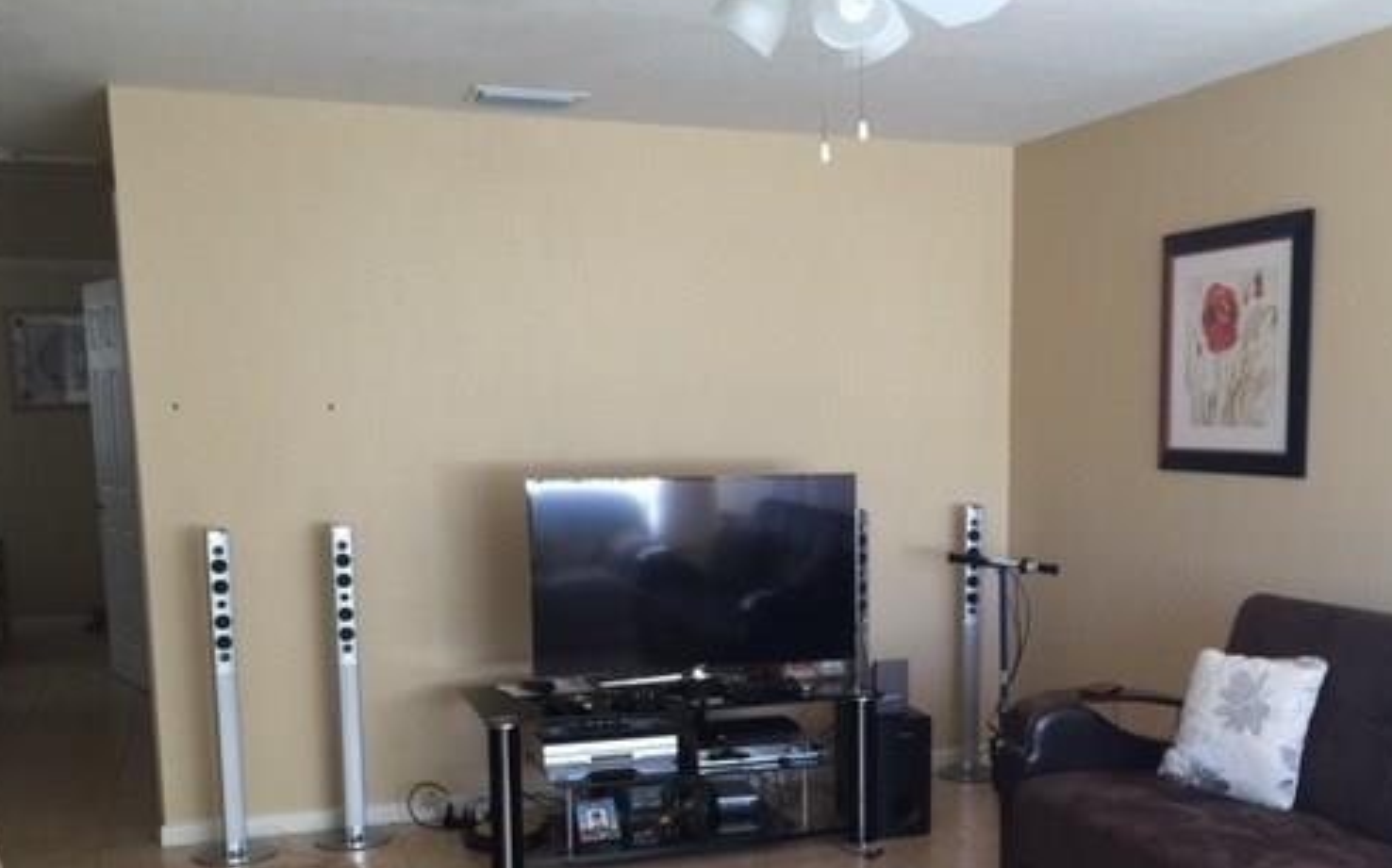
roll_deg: -0.2
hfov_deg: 49.0
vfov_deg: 31.4
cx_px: 840
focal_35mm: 40
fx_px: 1517
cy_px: 645
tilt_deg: -9.1
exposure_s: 1/15
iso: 64
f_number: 2.2
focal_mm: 4.15
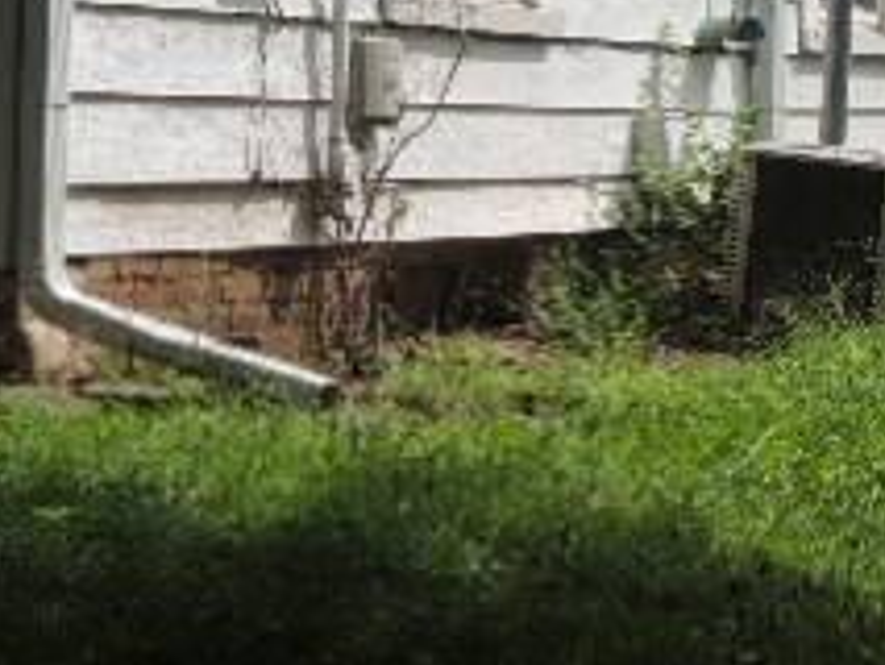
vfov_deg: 10.4
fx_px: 3607
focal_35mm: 141
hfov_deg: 13.8
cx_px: 831
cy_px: -29
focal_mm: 8.3
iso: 100
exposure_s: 1/1250
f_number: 3.5
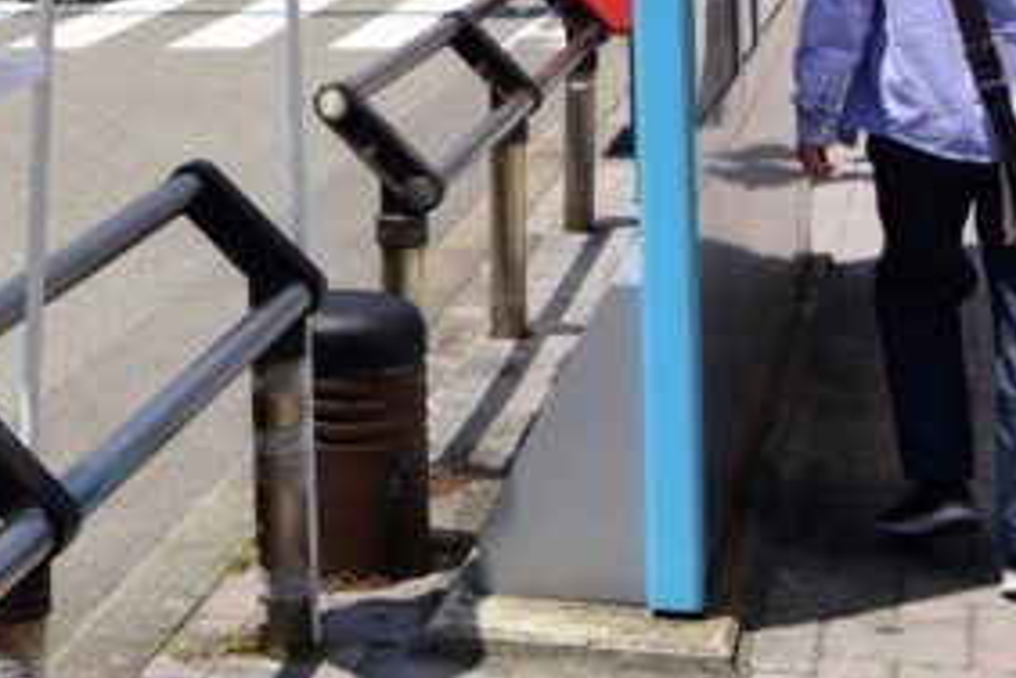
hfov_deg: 19.3
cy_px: -424
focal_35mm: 98
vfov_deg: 13.0
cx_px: -277
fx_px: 2766
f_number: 10
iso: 200
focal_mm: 18
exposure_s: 1/400
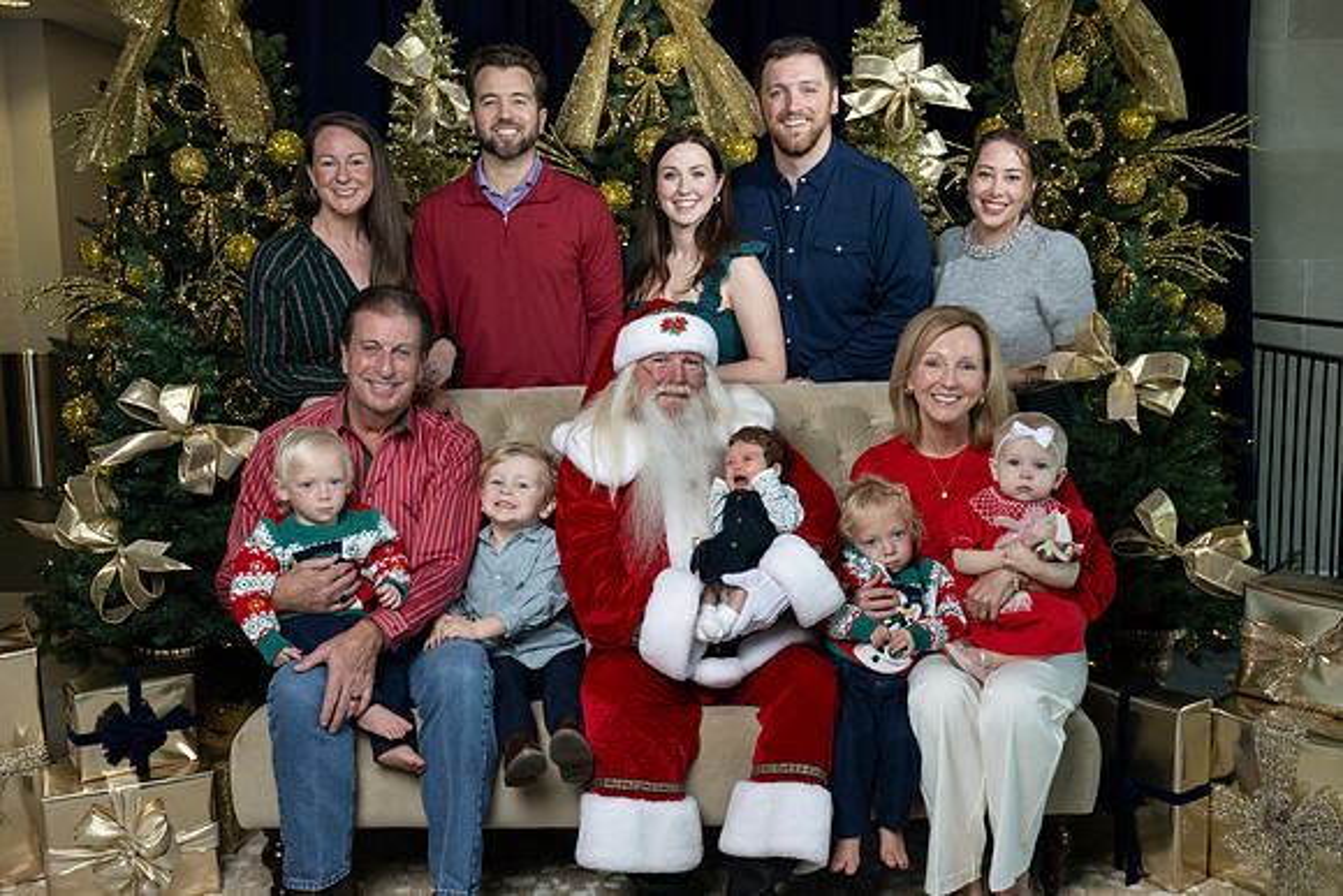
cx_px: 672
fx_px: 1343
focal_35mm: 36
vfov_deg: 36.9
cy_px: 448
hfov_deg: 53.1
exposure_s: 1/60
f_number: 7.1
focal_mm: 36
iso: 400
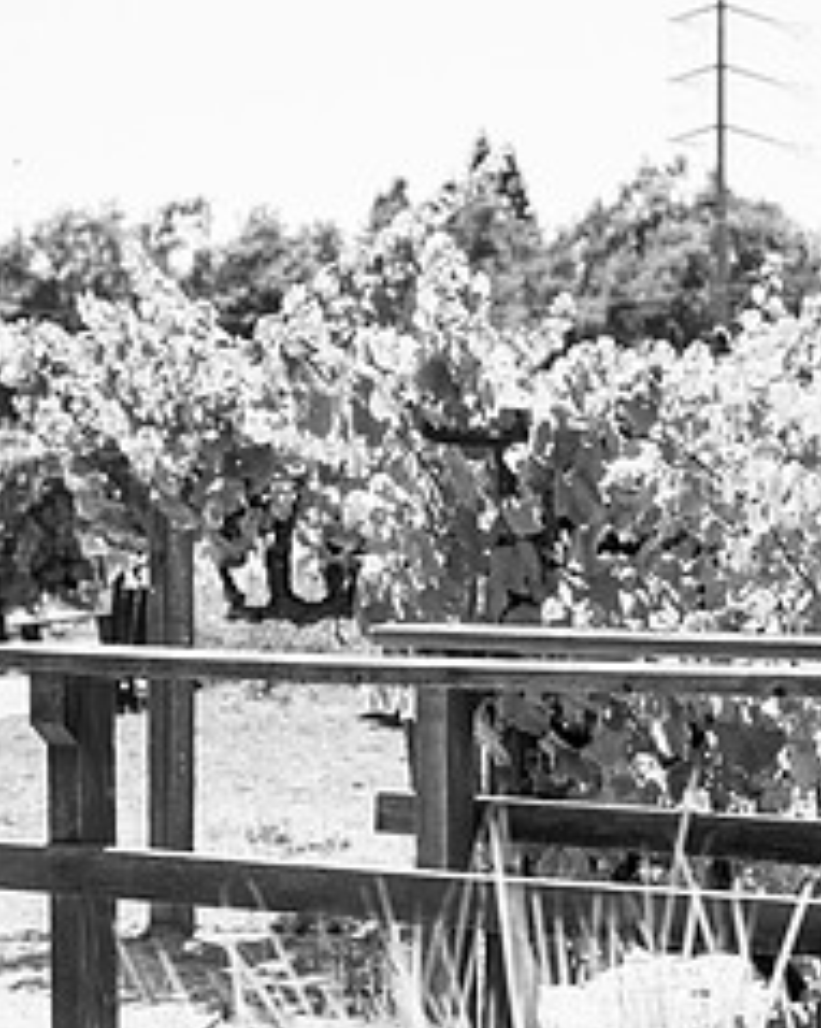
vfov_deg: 15.4
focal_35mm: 125
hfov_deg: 12.1
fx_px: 3799
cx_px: 931
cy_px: 457
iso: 125
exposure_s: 1/500
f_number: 4
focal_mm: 48
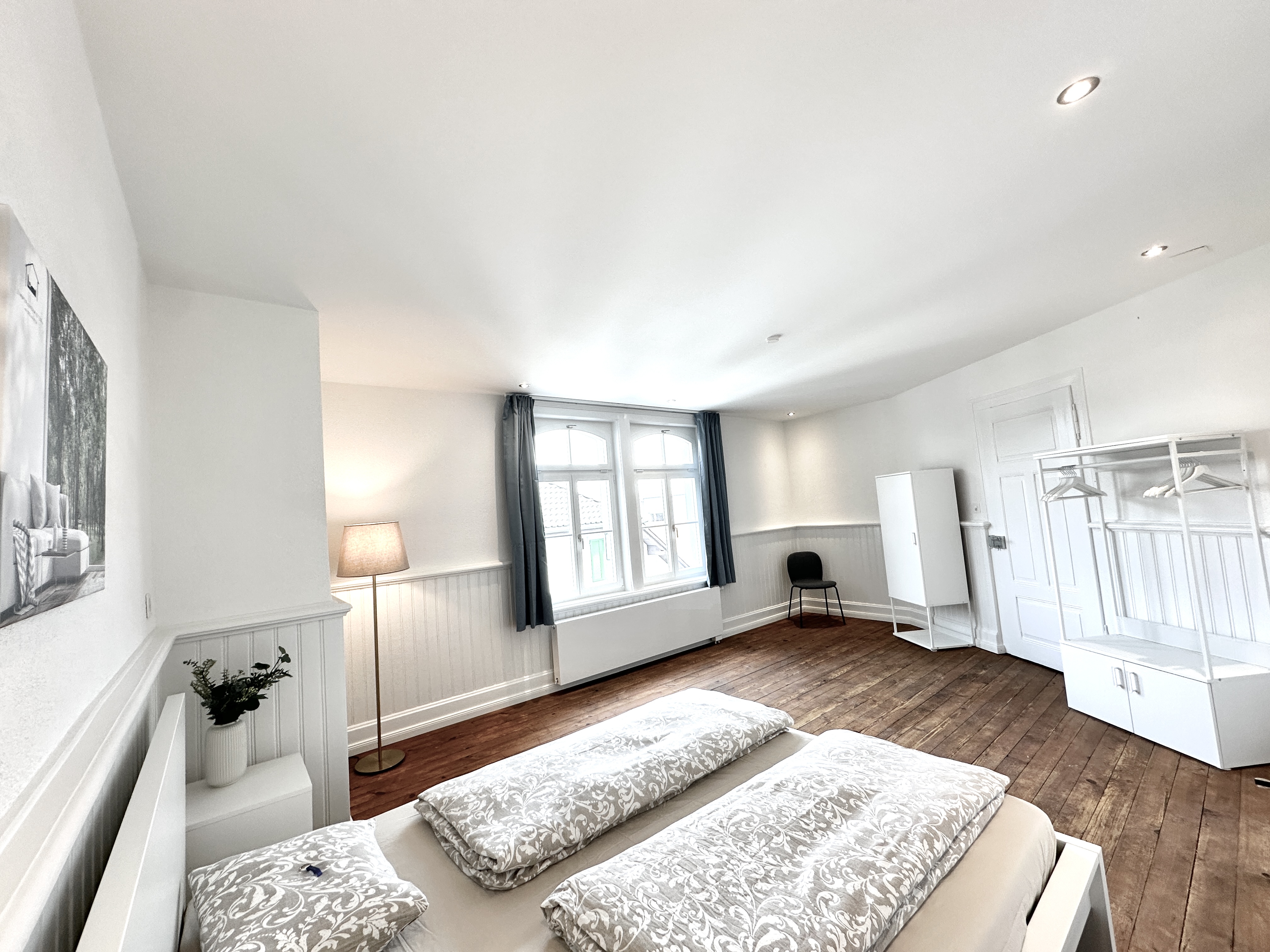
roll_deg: +4.5
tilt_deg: +3.8
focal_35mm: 14
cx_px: 635
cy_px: 476
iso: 64
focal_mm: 2.22
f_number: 2.2
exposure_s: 1/100
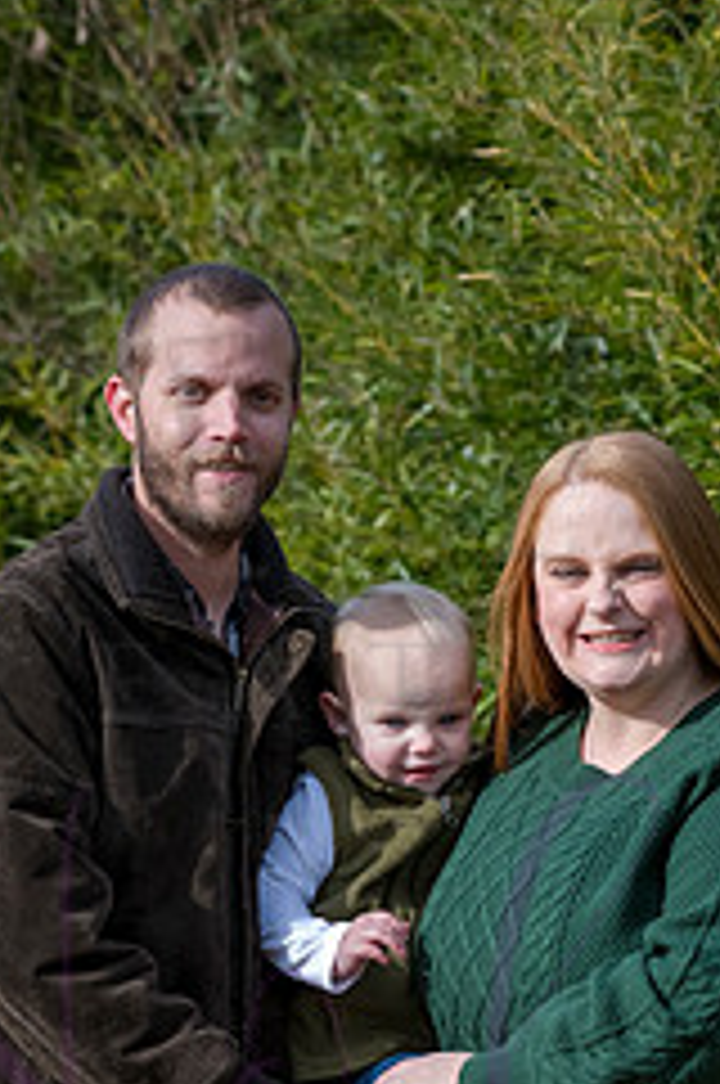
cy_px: 841
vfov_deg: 11.0
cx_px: 396
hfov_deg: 7.3
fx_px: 5626
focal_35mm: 187
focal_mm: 100
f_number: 6.3
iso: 400
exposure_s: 1/1000
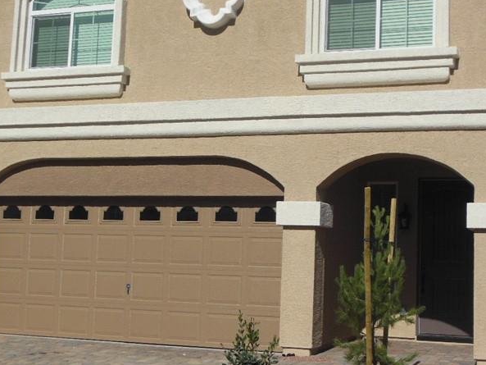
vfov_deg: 25.7
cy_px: 179
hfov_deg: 33.7
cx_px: 281
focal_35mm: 57
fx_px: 800
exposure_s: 1/800
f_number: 6.9
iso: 125
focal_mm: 6
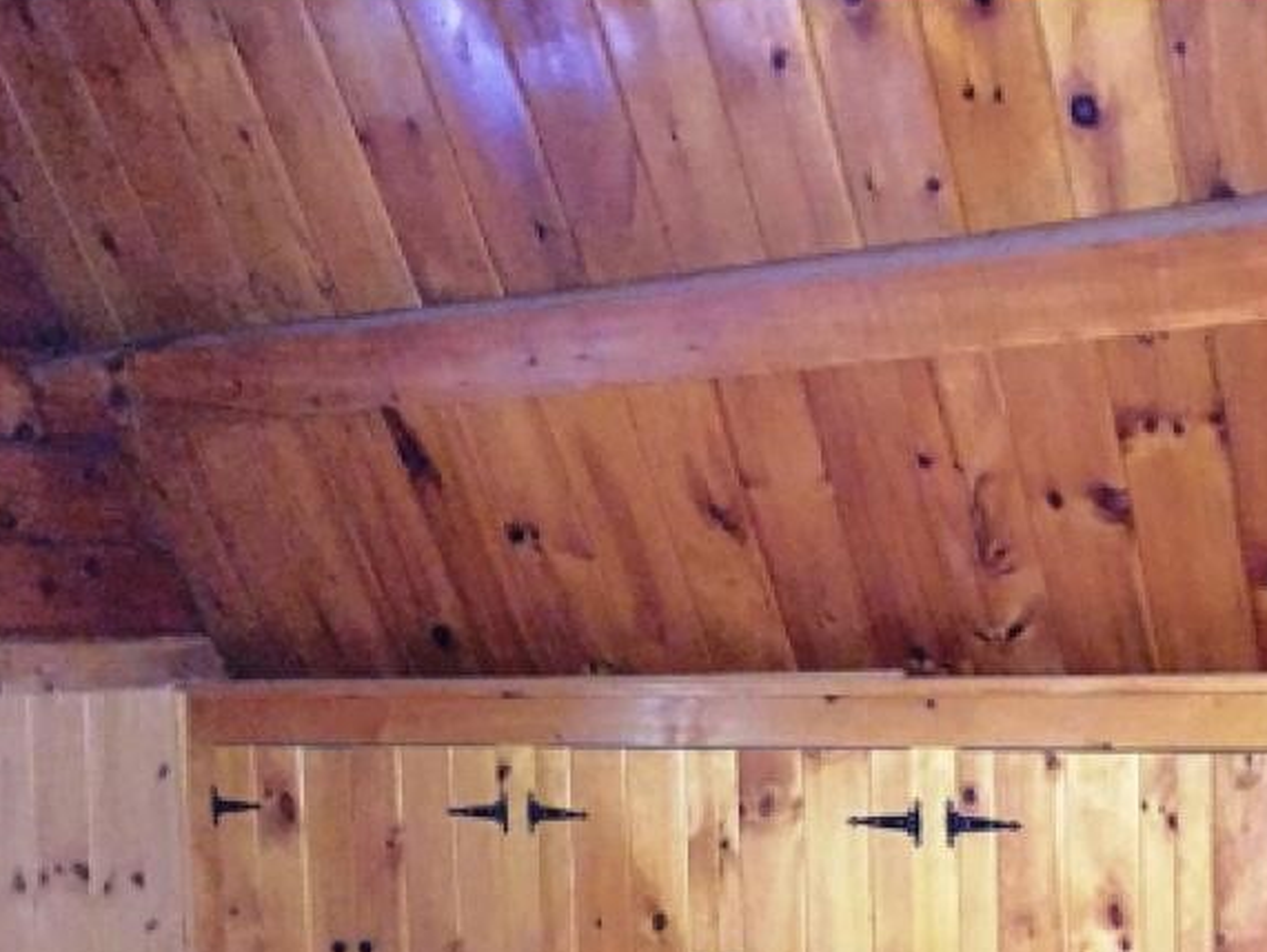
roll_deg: +0.6
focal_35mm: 52
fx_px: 1904
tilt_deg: -4.5
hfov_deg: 36.0
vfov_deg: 27.2
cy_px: 824
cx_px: 939
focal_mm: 4.15
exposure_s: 1/16
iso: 1000
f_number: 2.2
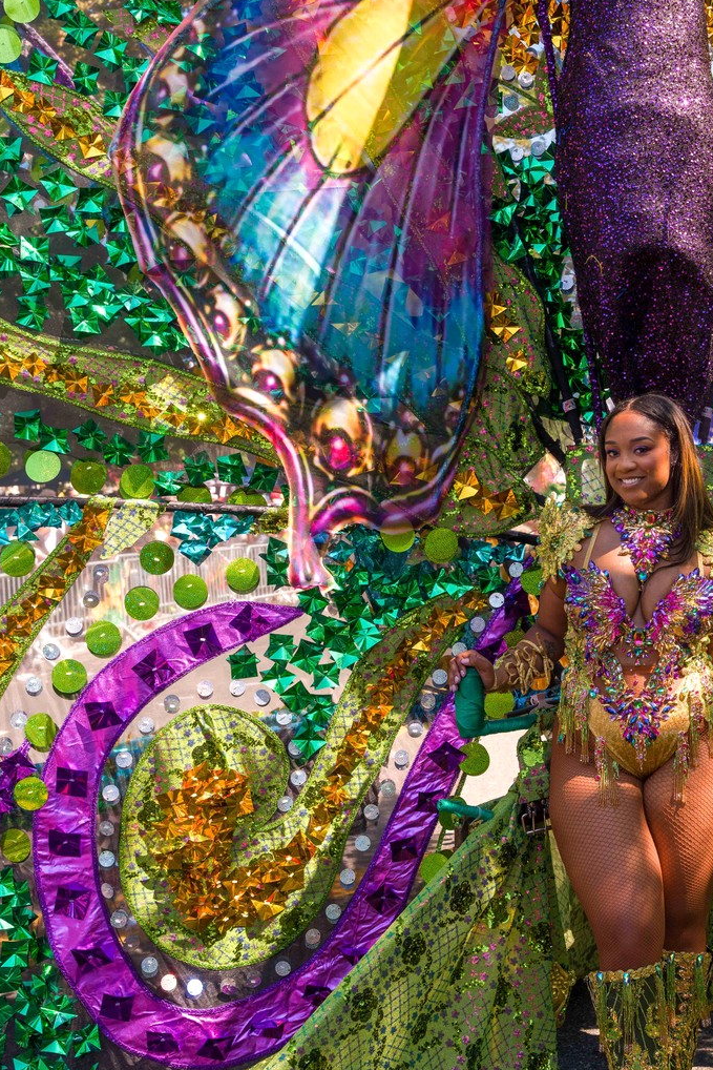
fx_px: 1633
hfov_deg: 23.9
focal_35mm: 55
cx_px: 653
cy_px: 529
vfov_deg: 36.2
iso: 640
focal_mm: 35
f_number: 5.6
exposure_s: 1/640
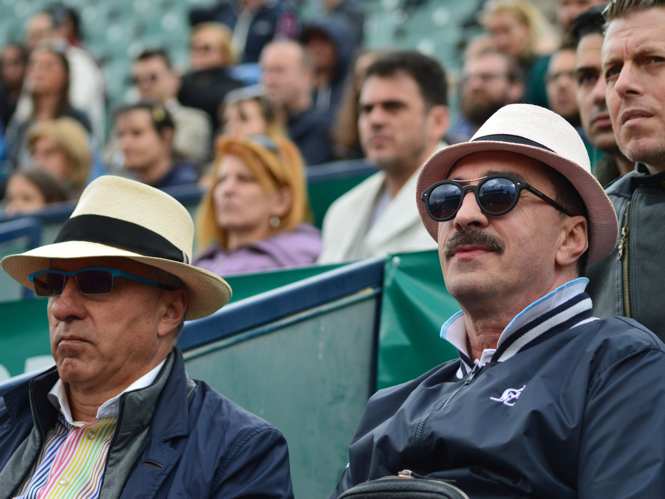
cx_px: 355
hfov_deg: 12.8
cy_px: 249
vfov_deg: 9.6
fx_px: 2969
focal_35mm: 155
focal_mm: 95
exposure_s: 1/1600
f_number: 4
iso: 800
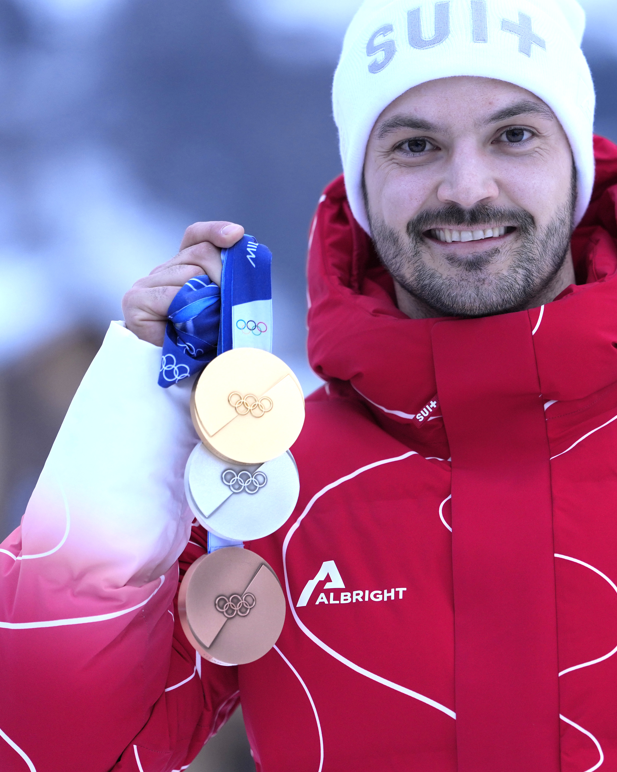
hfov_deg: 5.7
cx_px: 514
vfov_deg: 7.2
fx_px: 6140
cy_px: 330
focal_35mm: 269
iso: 400
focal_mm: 143
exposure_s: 1/200
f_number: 2
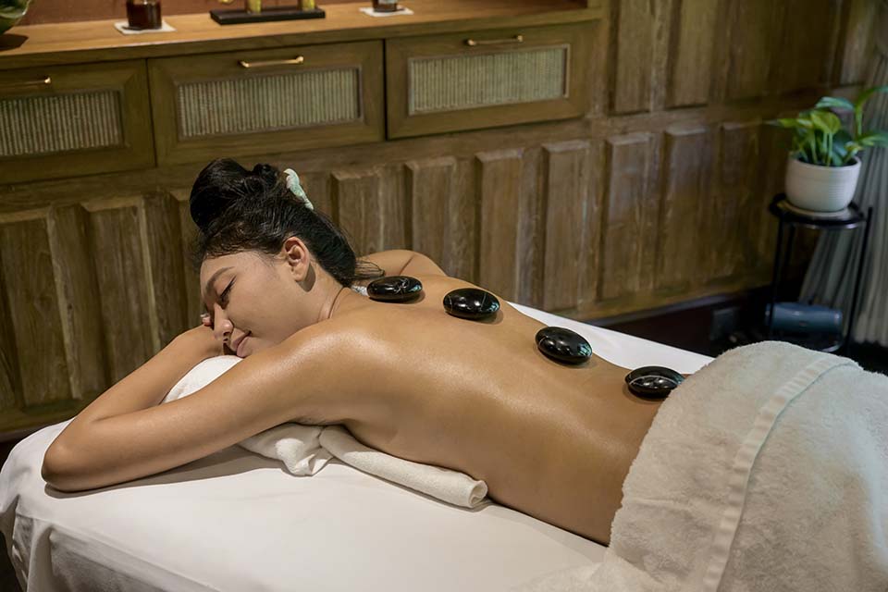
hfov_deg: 43.6
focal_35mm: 45
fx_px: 1110
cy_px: 296
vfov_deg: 29.9
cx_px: 444
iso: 3200
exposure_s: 1/200
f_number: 4.5
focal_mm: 45
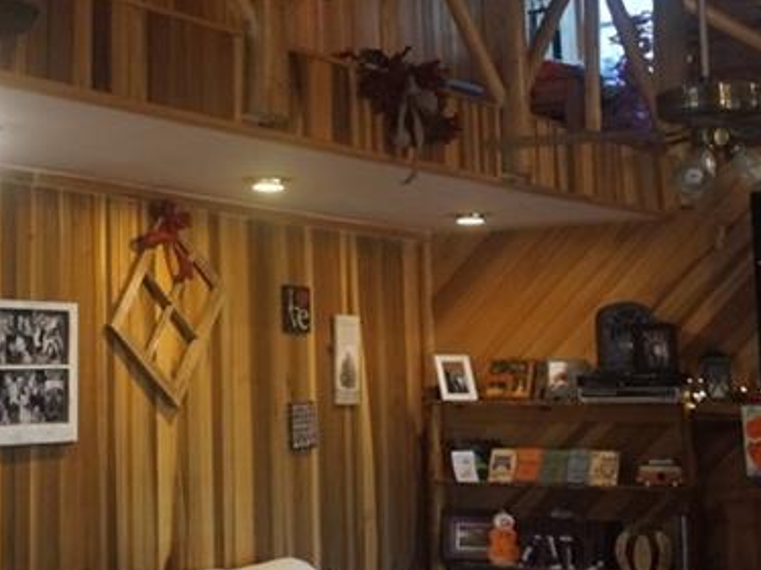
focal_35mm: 71
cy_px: 104
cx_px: -51
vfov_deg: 20.4
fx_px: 1560
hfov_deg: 25.6
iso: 4000
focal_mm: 18
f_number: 4
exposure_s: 1/60
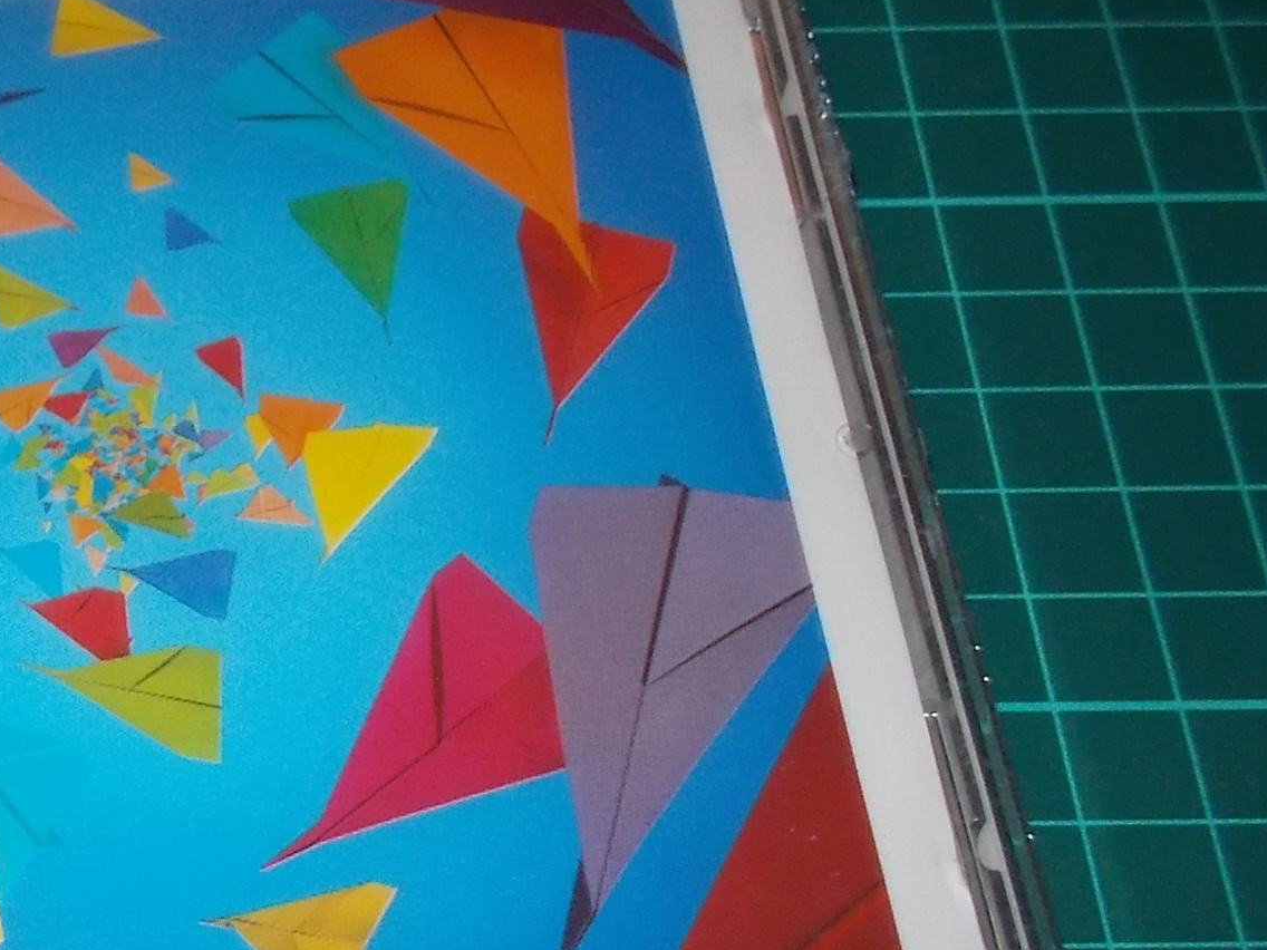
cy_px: 618
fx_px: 2123
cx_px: 28
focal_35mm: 58
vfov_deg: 25.1
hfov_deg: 31.0
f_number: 3.3
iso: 200
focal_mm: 4.1
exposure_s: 1/30
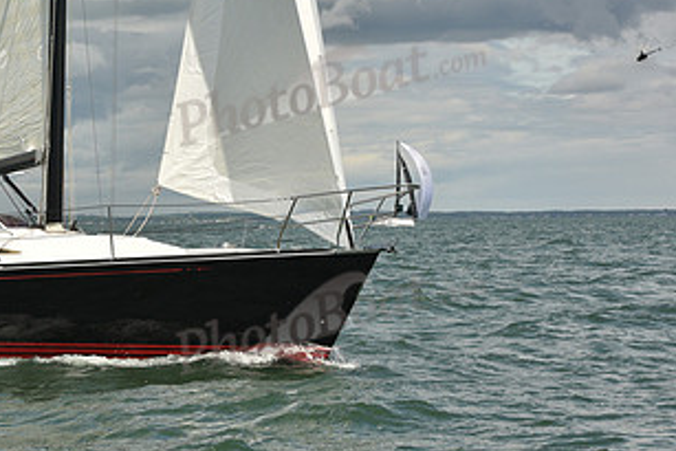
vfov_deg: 8.9
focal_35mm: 155
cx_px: 64
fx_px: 2912
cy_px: 234
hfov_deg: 13.1
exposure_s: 1/800
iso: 320
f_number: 13
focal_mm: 82
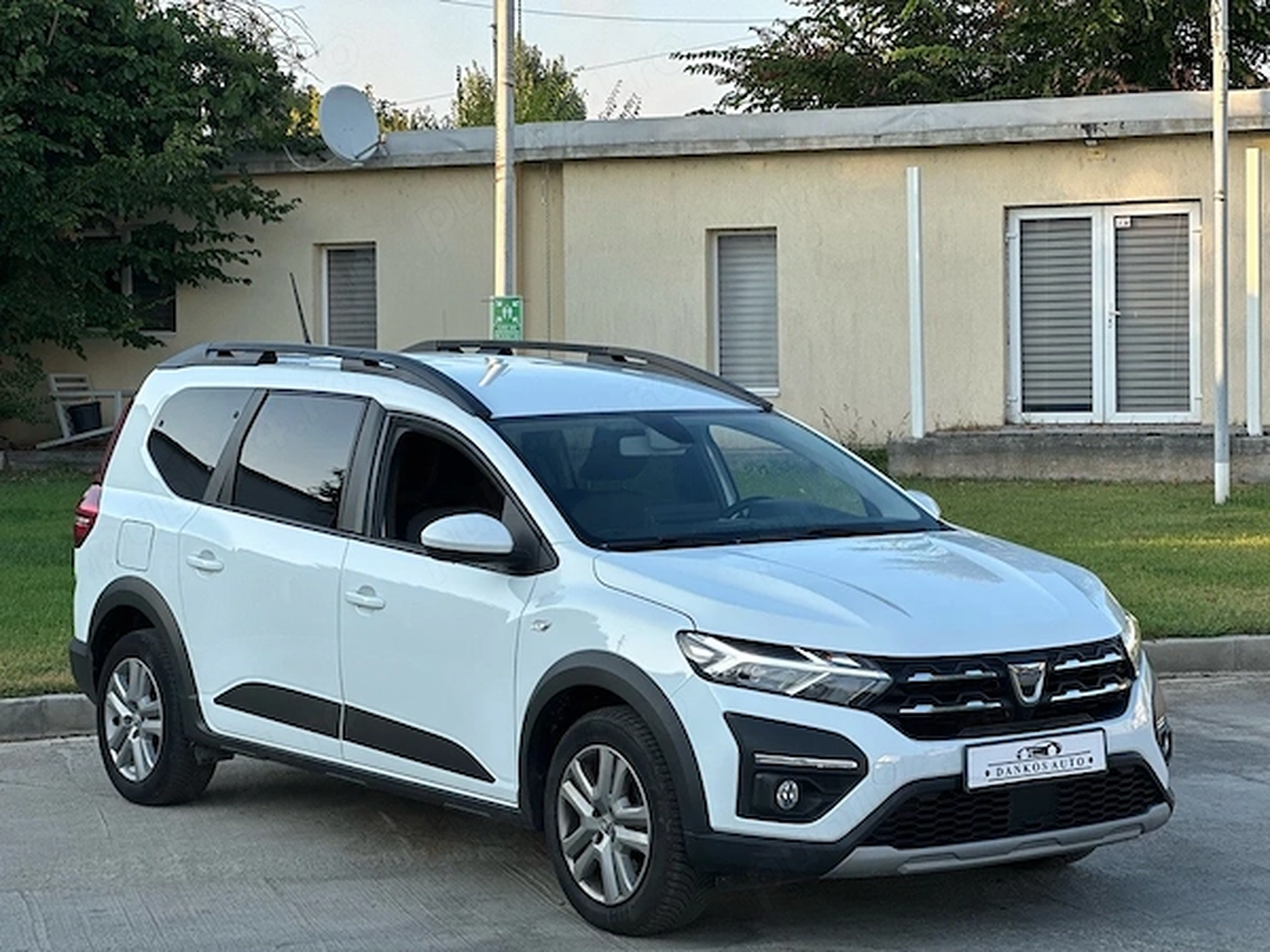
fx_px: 2825
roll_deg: +0.9
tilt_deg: -1.5
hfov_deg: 25.3
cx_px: 635
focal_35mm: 77
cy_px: 476
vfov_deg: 19.1
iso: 20
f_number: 2.8
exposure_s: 1/121
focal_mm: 9
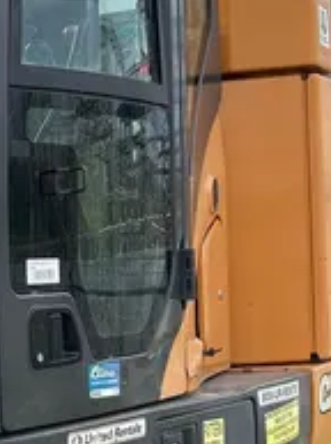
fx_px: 1266
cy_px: 392
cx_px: -60
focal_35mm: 99
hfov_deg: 14.4
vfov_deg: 19.5
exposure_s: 1/714
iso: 50
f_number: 1.5
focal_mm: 5.7
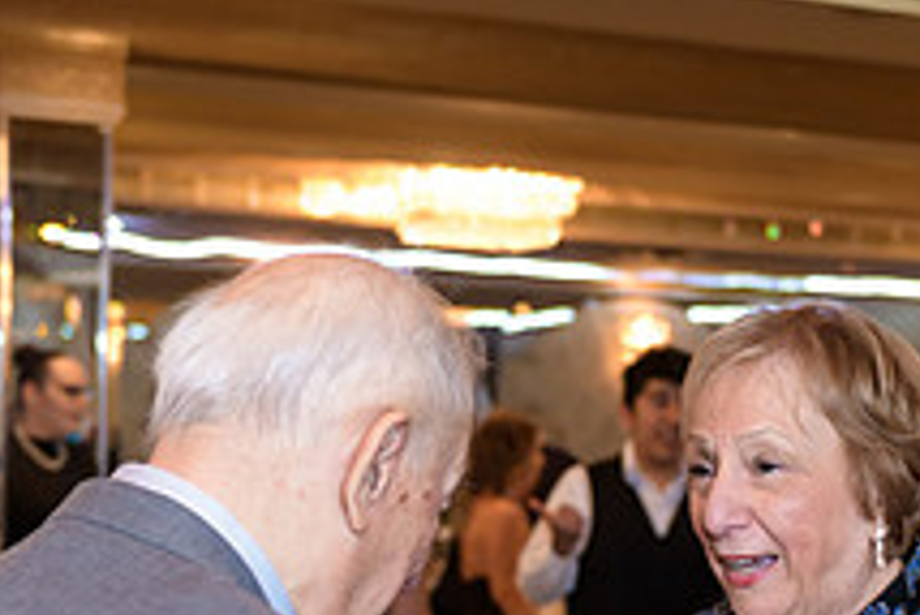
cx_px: 555
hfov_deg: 21.4
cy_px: 763
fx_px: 2429
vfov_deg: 13.9
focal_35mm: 95
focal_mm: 35
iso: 1000
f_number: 3.2
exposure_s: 1/100
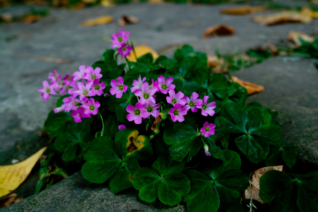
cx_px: 159
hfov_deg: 47.4
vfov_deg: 32.6
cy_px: 106
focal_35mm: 41
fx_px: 362
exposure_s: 1/125
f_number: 4
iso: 100
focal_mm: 24.2
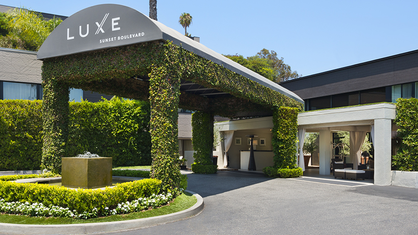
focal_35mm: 29
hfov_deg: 65.6
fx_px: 321
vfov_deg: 39.0
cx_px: 173
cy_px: 56
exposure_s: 1/20
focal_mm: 20
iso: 200
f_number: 16
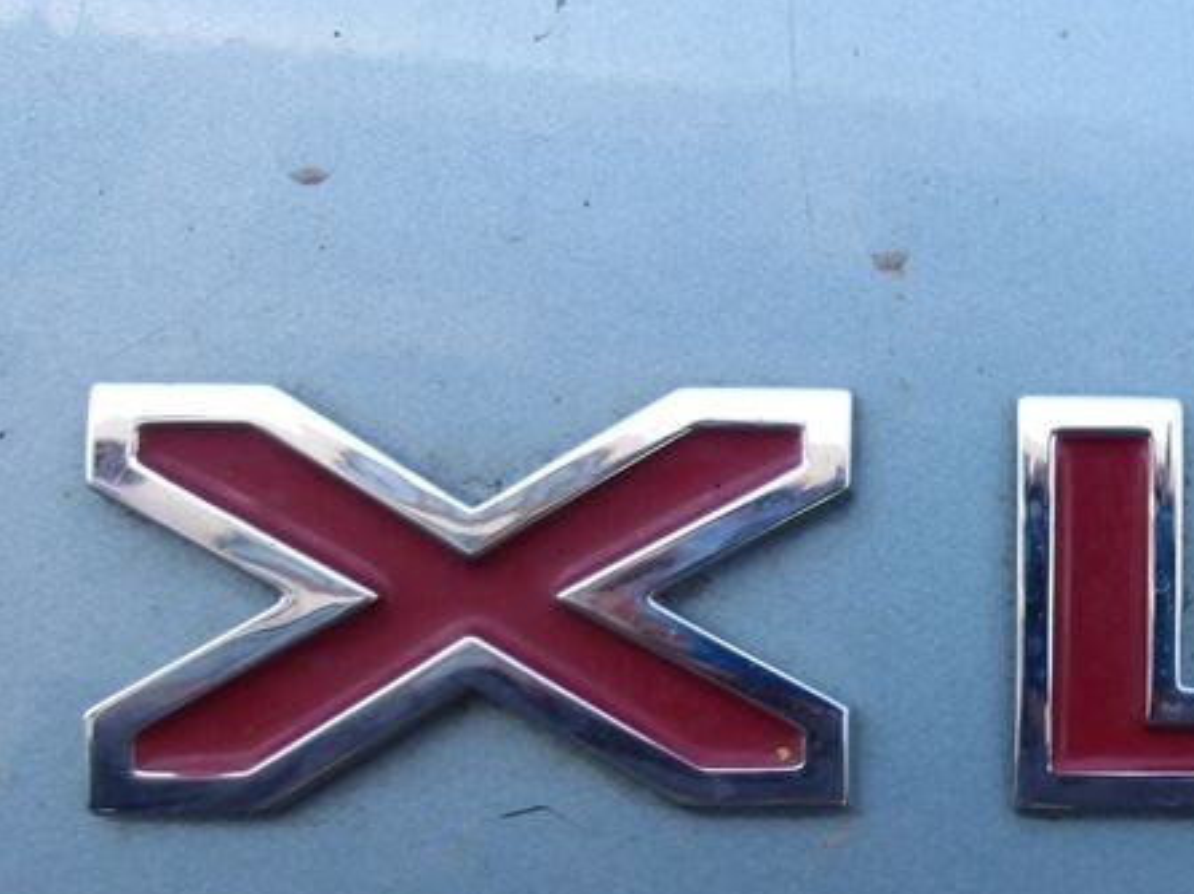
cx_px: 1191
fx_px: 2137
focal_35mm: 62
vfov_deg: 23.6
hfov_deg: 29.2
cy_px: 549
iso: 100
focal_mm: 4.9
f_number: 3
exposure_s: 1/157
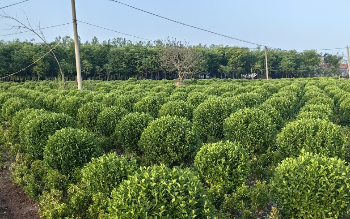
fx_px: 372
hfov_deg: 50.4
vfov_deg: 31.8
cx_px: 172
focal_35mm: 39
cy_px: 180
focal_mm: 5.75
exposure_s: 1/669
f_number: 2
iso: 50
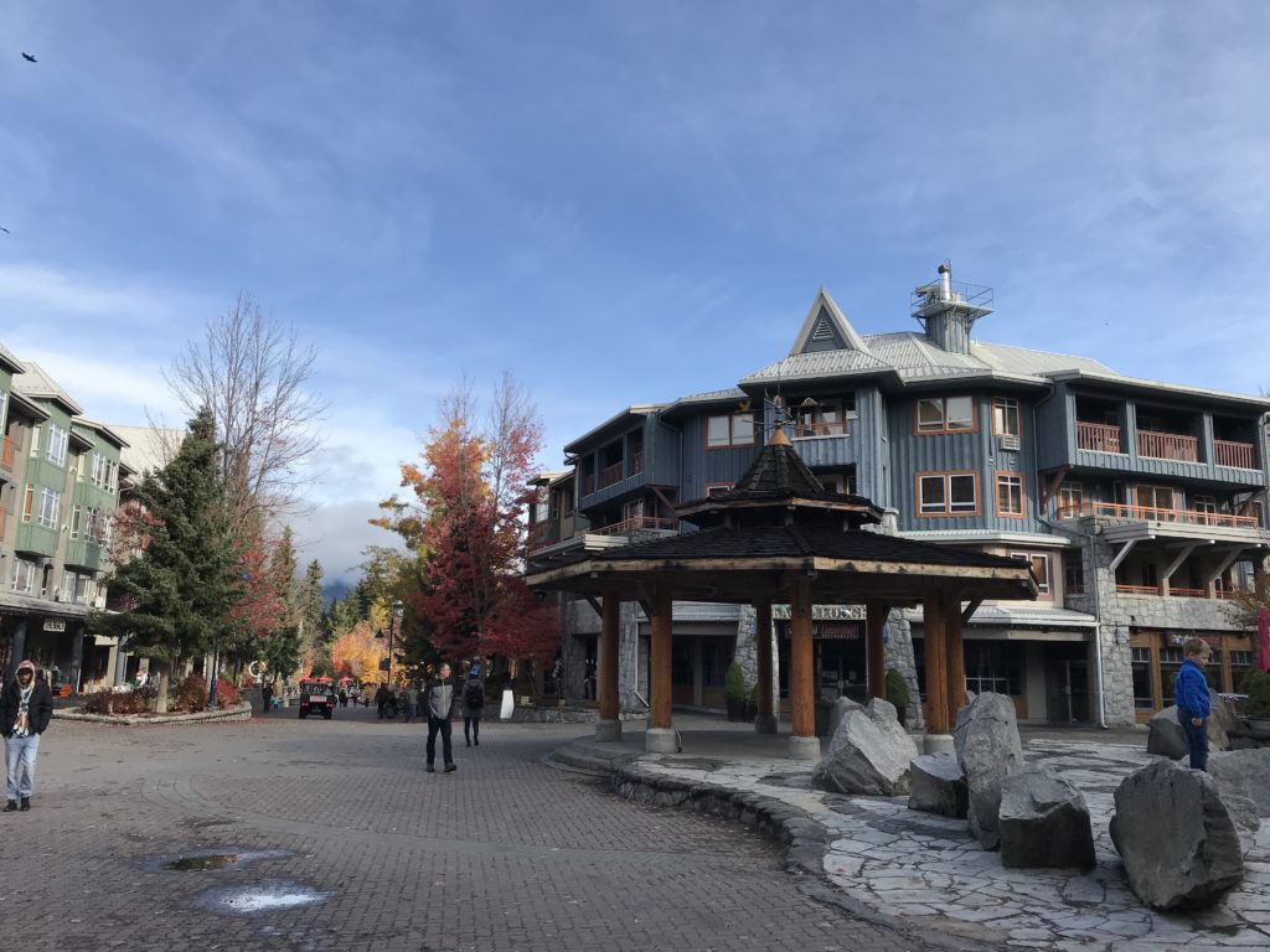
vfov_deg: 49.7
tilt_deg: +12.9
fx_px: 1027
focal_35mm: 28
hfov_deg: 63.4
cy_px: 476
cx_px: 635
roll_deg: -1.5
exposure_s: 1/1570
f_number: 1.8
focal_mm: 3.99
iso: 20
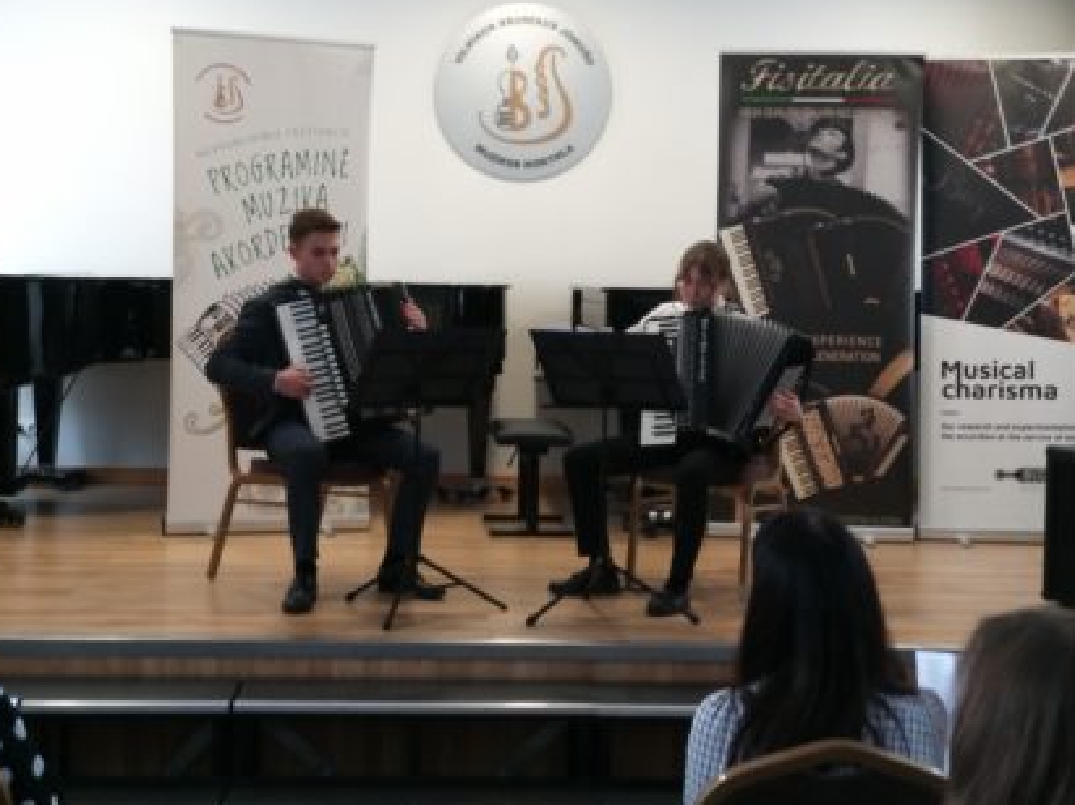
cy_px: 400
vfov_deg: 27.0
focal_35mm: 54
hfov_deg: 35.5
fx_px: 1676
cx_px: 519
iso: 160
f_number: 2.4
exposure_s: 1/25
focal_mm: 5.54
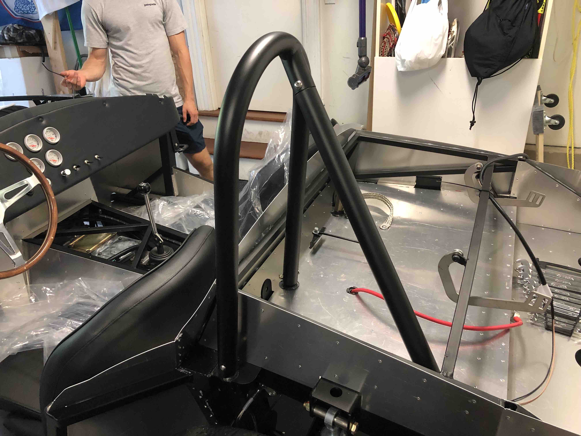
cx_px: 290
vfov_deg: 49.7
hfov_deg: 63.4
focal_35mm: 28
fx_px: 470
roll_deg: +3.9
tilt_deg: -30.4
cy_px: 218
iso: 80
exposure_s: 1/15
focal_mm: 4
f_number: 1.8
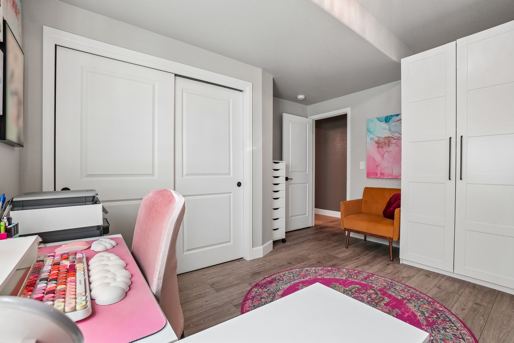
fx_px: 214
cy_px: 172
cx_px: 257
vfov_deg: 77.3
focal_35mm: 15
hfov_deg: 100.4
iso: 400
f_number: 8
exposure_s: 1/25
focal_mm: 10
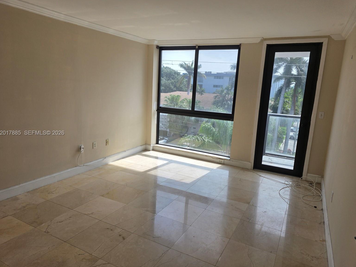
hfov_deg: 71.6
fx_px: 247
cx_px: 178
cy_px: 133
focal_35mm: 24
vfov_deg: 56.8
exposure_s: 1/359
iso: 25
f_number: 1.7
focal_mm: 6.3
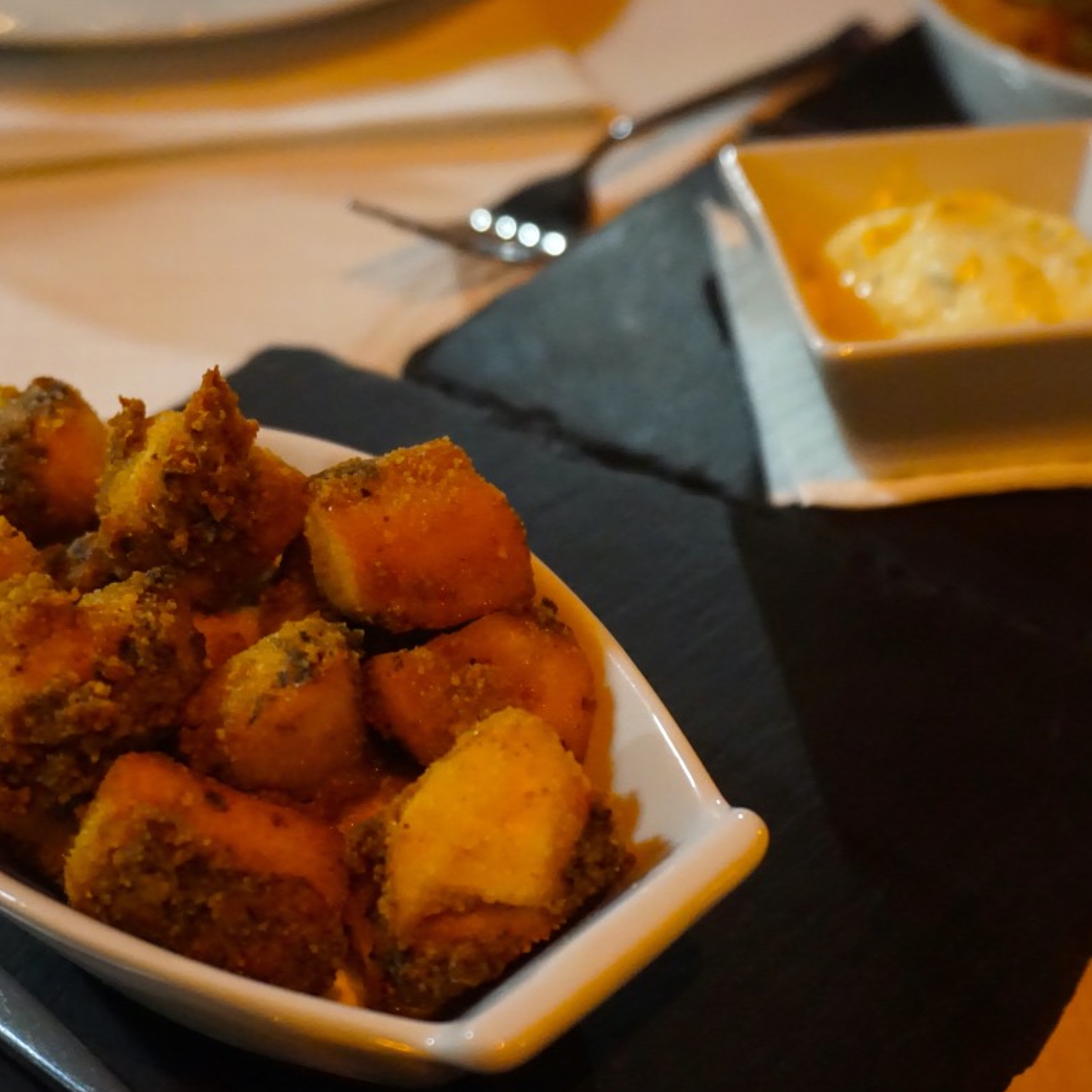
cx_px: 529
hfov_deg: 34.2
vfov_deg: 34.2
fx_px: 1772
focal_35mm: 50
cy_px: 543
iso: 5000
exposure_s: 1/125
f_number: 4.5
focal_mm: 25
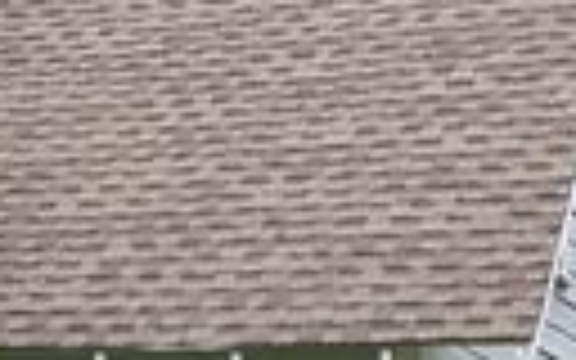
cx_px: -306
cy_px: 326
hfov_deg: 9.5
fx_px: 3375
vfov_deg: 6.1
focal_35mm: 215
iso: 25
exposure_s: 1/122
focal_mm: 6
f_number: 2
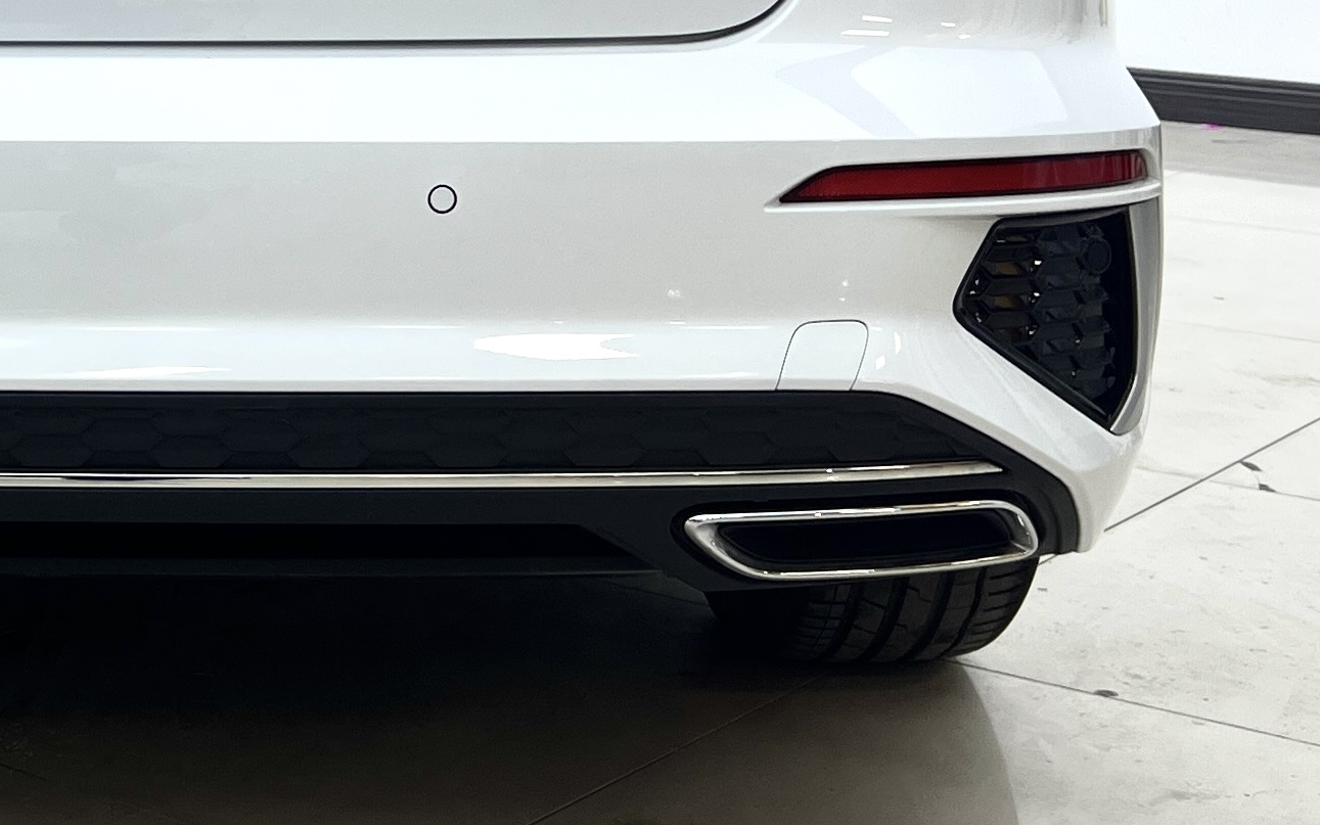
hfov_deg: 33.3
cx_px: 64
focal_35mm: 57
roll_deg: +0.6
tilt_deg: -5.6
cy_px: -86
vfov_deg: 21.6
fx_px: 2051
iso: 40
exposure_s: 1/233
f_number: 1.5
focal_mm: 5.7
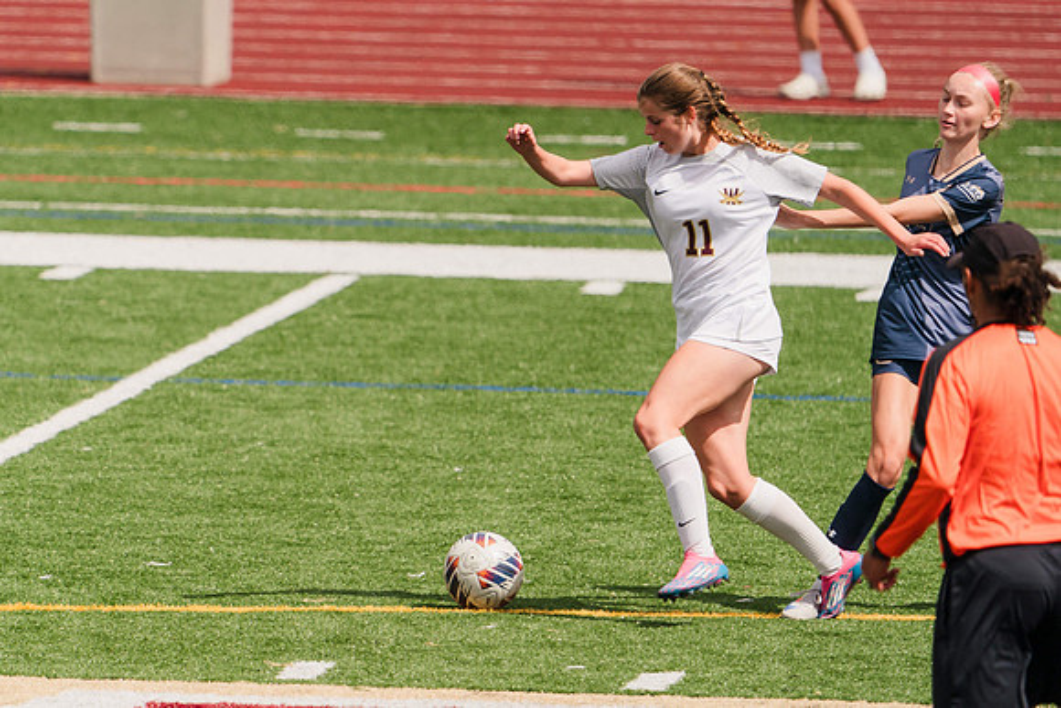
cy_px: 338
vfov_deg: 1.8
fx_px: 22576
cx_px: 347
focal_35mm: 766
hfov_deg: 2.7
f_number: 6.3
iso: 200
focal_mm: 559
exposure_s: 1/1600
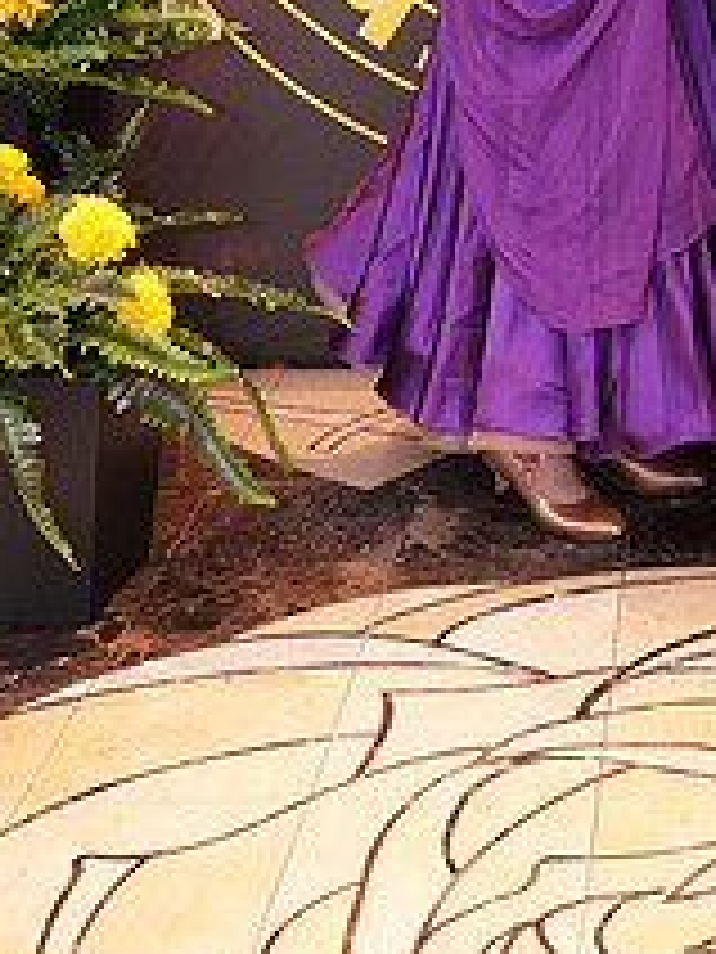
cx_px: 723
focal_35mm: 79
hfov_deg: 18.2
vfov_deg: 22.1
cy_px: -302
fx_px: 2179
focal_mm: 30
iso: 6400
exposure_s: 1/200
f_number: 4.5
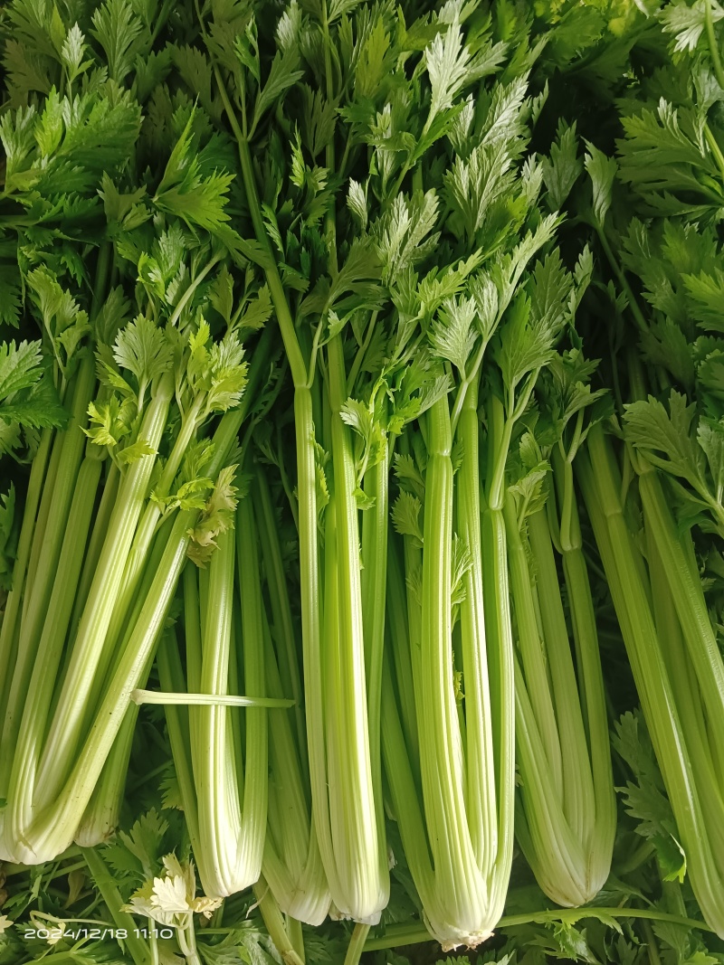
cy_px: 482
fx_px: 725
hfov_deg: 53.1
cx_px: 362
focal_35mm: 26
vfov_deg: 67.3
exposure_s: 1/50
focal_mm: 3.96
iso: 564
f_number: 1.8
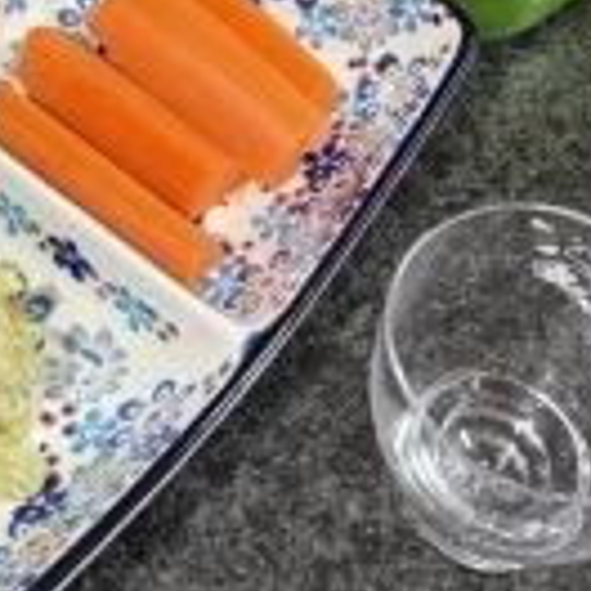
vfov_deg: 20.2
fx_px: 1487
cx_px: 27
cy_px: -224
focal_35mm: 77
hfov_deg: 21.8
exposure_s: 1/60
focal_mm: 6.76
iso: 250
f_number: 1.78
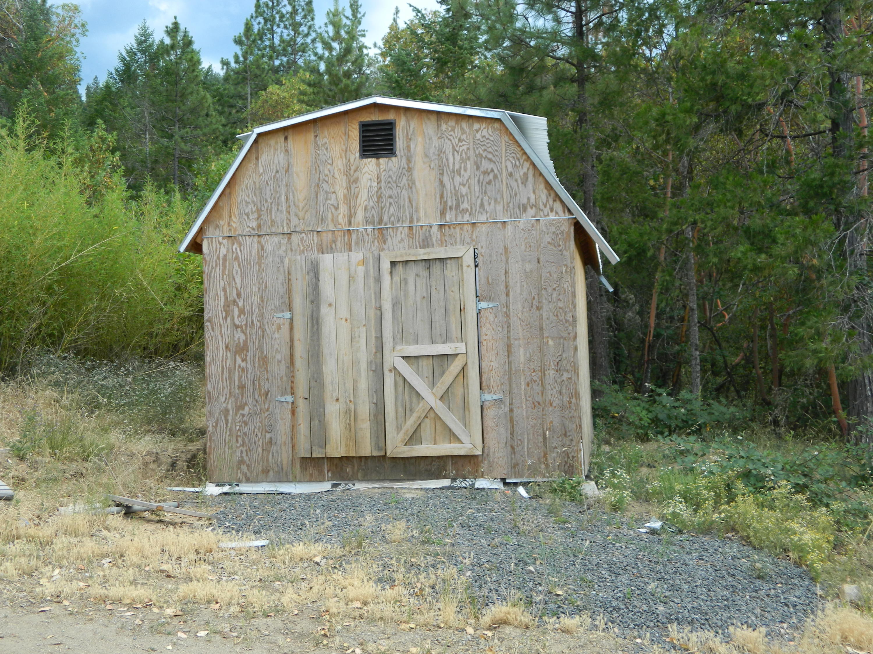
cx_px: 436
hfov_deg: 45.8
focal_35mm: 41
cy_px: 327
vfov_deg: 35.1
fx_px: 1034
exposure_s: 1/100
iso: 80
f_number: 3.5
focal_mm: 7.3
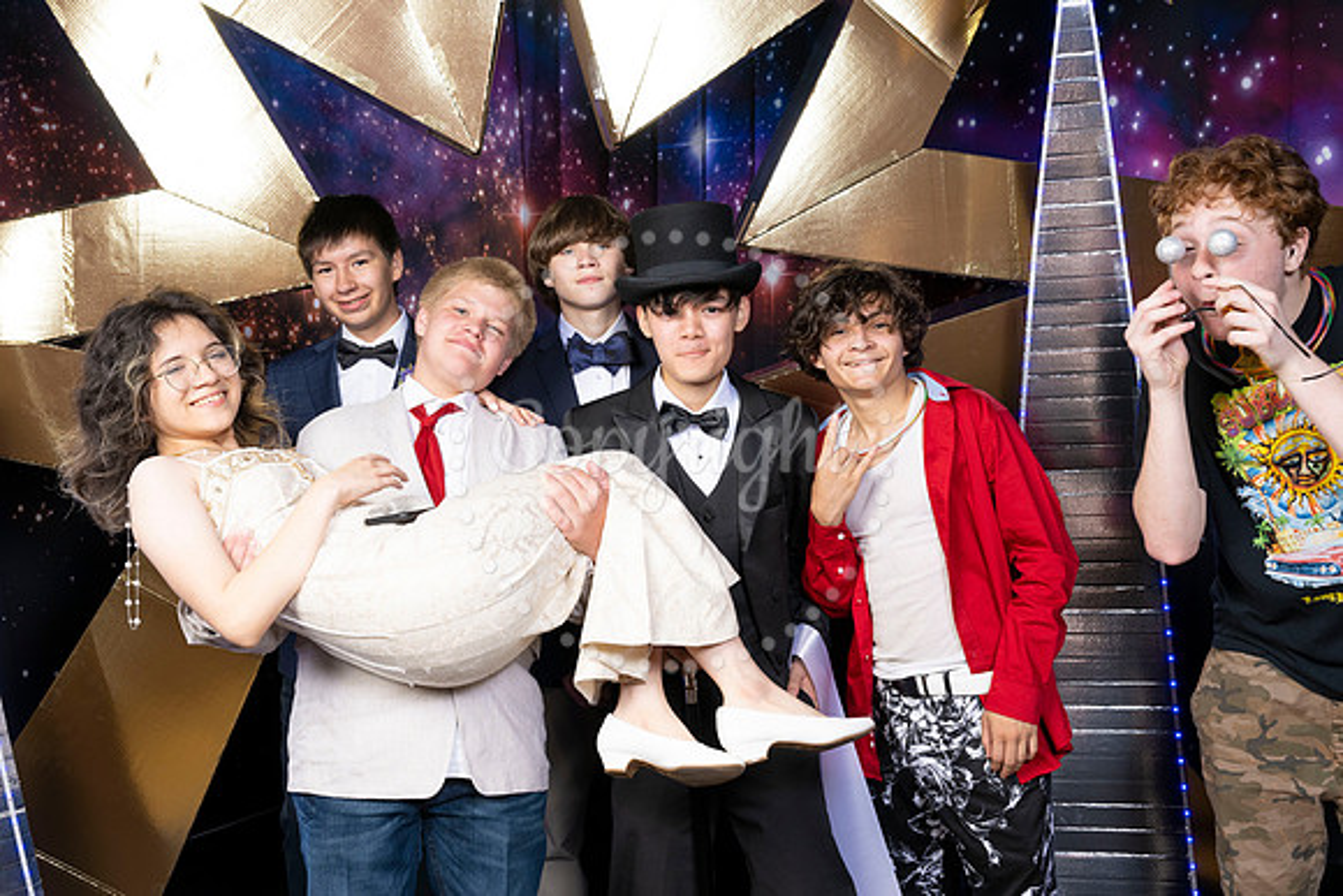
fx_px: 1392
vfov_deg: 35.7
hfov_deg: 51.5
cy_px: 448
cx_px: 627
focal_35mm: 37
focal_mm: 35
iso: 320
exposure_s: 1/125
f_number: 9
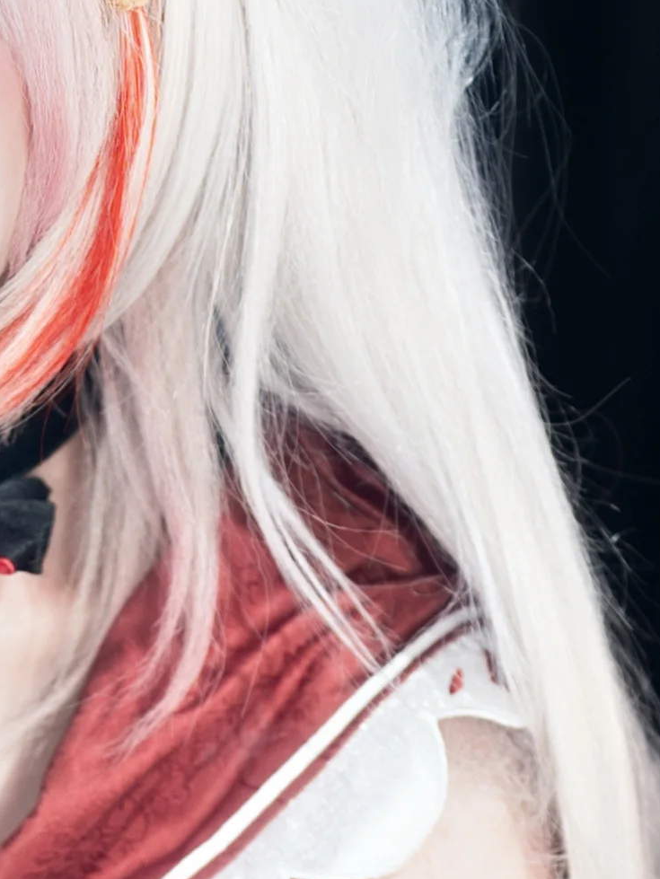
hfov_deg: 4.3
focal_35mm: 344
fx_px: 8739
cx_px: 128
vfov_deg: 5.7
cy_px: 1313
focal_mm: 50
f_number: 1.4
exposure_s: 1/100
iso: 100
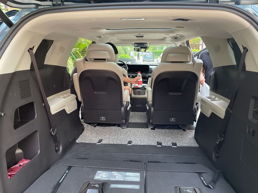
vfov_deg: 51.4
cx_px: 127
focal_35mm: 27
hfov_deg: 65.3
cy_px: 98
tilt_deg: -10.8
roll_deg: -1.0
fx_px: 201
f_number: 1.6
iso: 320
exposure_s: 1/60
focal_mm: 4.2
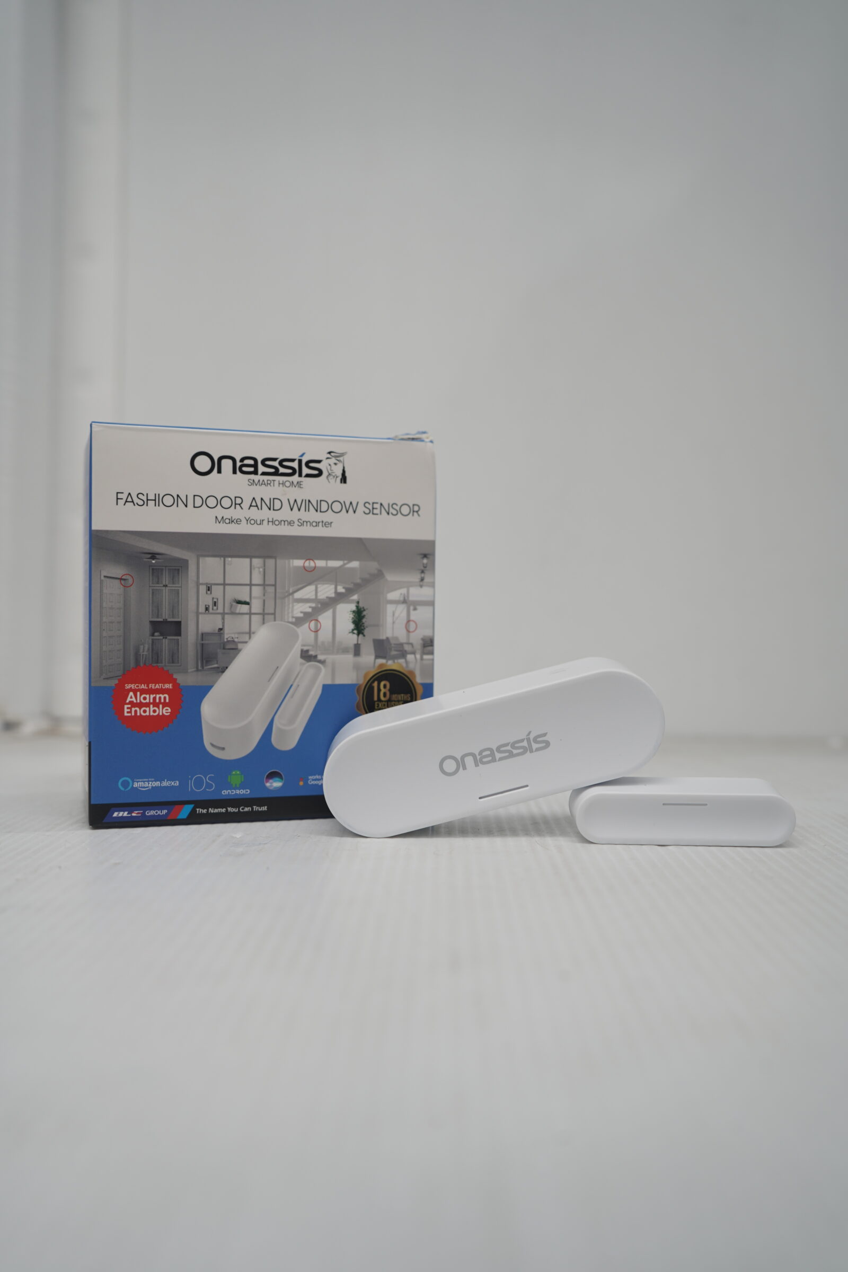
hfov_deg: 42.3
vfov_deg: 60.3
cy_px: 636
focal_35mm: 31
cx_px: 424
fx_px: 1095
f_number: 5.6
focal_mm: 31
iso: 200
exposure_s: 1/160
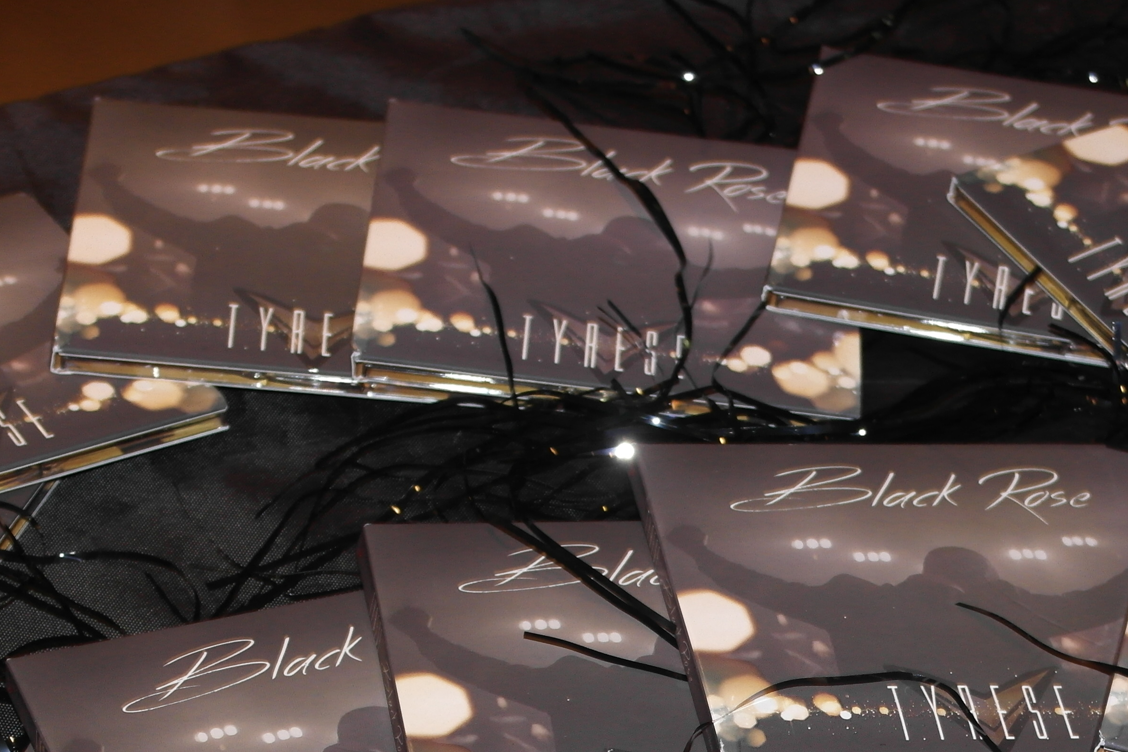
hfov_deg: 19.2
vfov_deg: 12.7
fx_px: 3321
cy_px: 811
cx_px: 755
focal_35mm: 106
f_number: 4.5
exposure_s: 1/50
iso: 400
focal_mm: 30
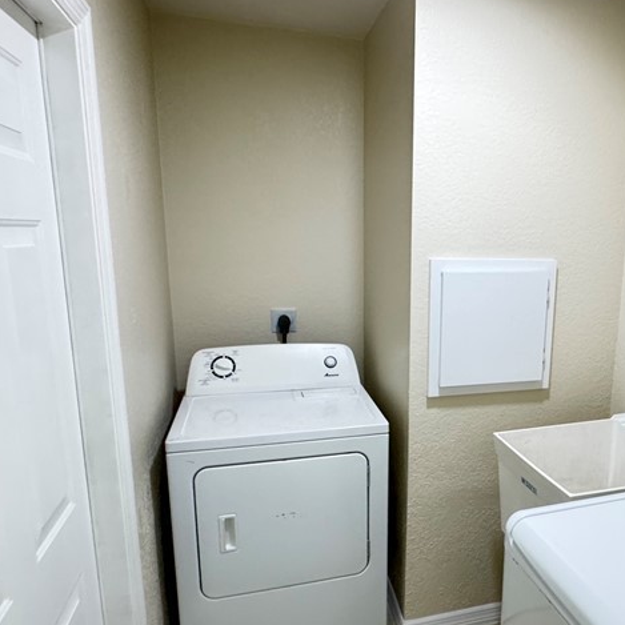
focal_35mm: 27
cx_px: 440
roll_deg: -2.3
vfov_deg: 58.9
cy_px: 348
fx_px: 552
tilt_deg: -12.8
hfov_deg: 57.1
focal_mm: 2.22
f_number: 2.2
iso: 400
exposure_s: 1/60
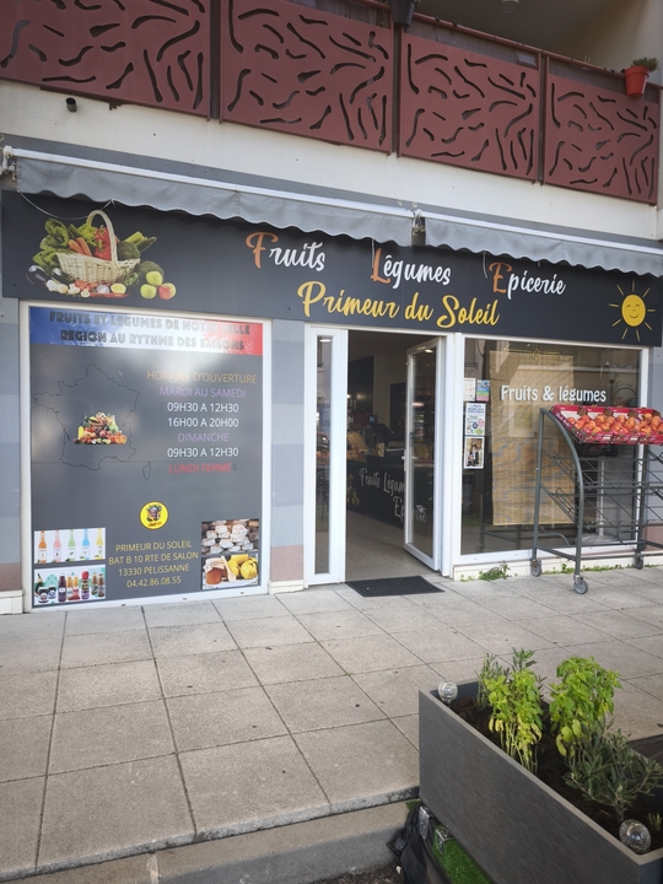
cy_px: 442
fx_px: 587
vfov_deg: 73.9
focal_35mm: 23
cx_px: 332
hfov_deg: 58.9
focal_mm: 6.57
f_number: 1.6
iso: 50
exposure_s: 1/100
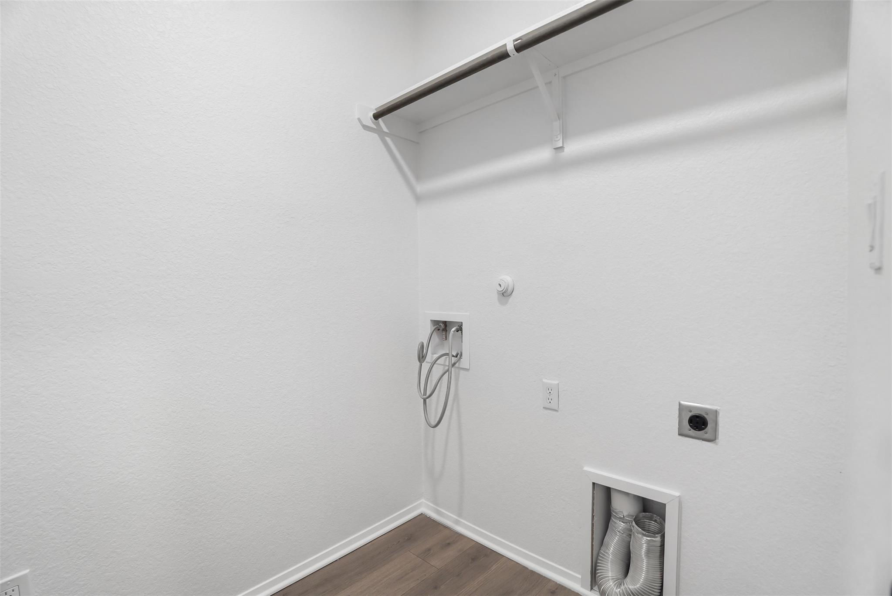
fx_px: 397
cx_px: 446
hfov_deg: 96.7
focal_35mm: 16
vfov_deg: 73.8
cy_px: 298
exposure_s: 1/80
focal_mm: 16
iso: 640
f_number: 5.6
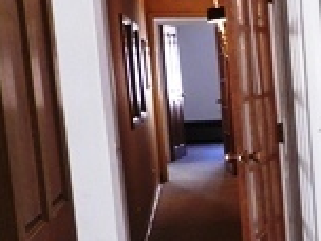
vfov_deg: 14.5
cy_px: 216
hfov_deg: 16.8
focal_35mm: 101
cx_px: 536
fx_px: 937
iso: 280
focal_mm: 4.3
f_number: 3.3
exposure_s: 1/30
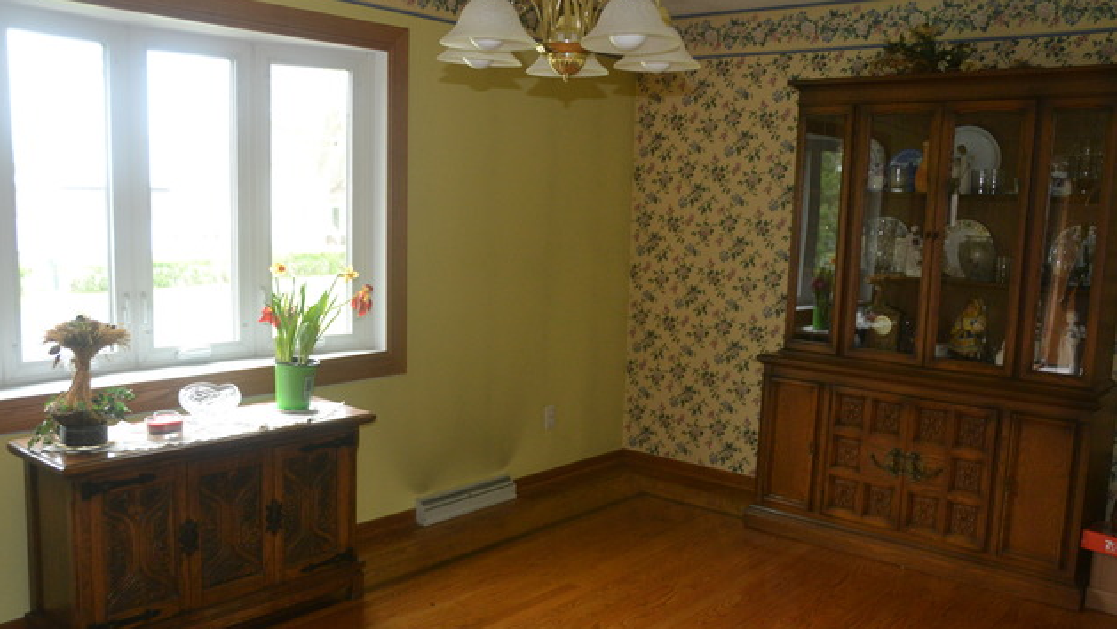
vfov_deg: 36.7
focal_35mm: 32
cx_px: 551
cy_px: 315
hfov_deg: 61.0
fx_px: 948
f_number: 3.5
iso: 1000
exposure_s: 1/60
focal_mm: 20
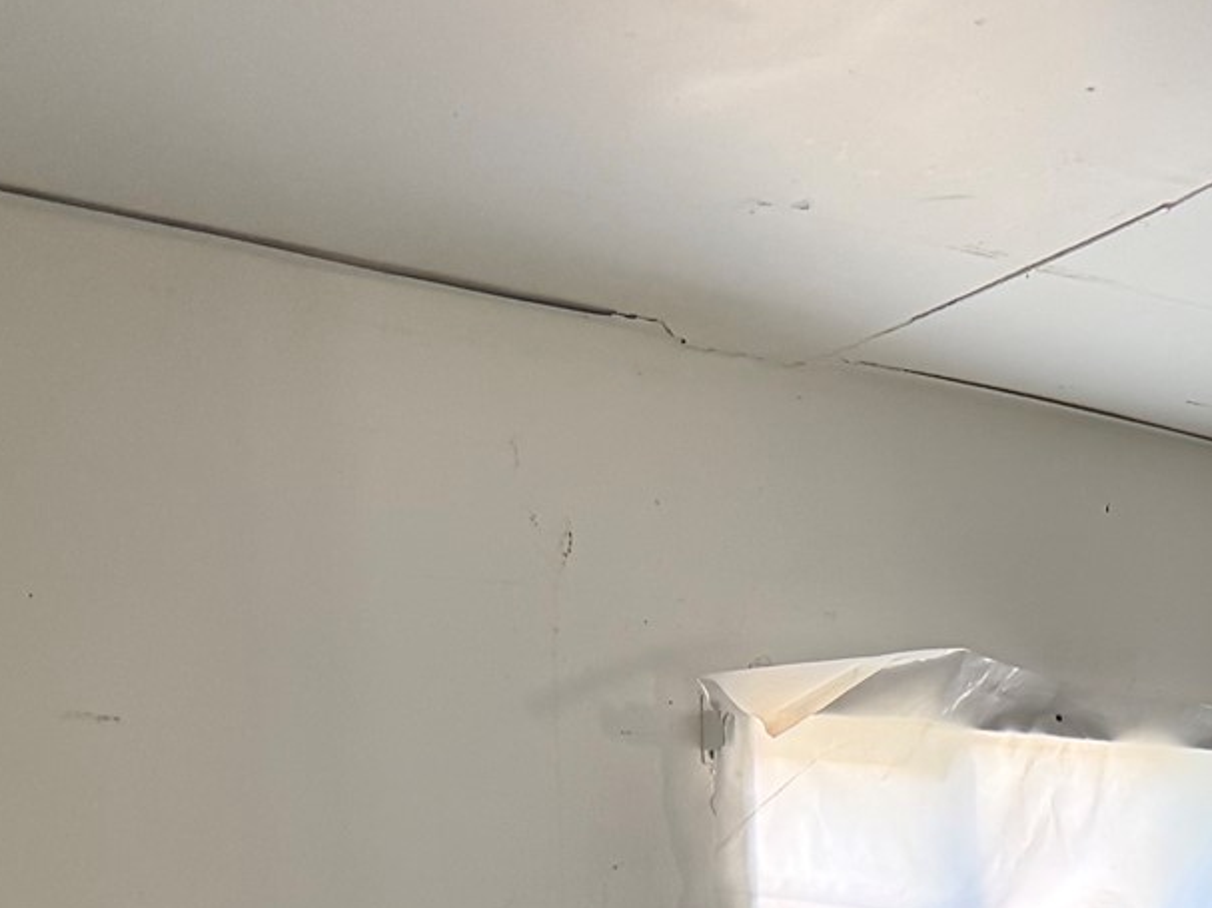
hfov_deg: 20.9
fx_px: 2835
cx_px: 1759
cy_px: 1285
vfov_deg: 16.8
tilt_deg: -7.3
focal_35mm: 81
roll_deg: -0.7
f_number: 1.78
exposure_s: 1/60
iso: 320
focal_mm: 6.76
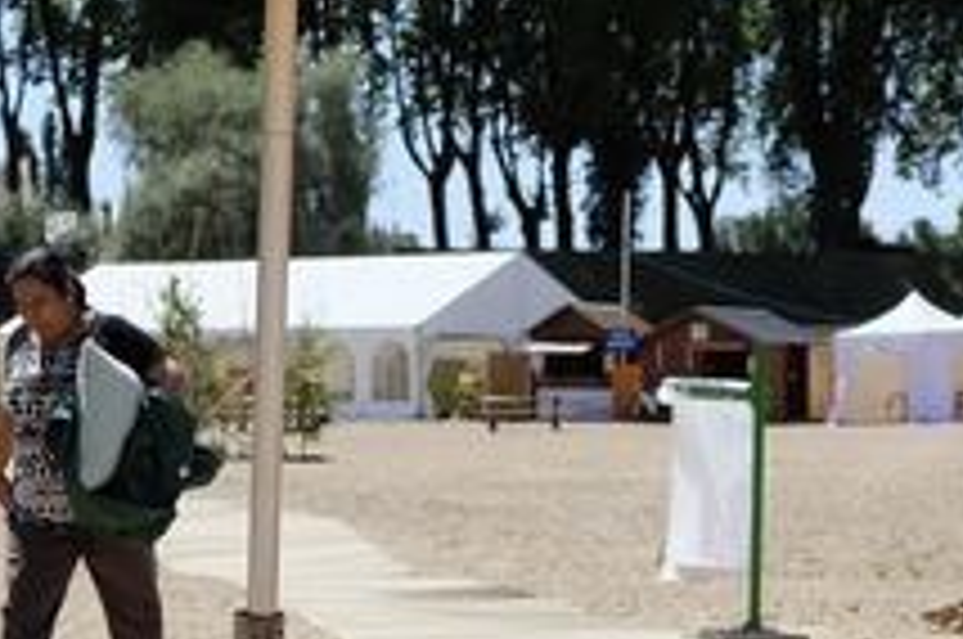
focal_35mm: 131
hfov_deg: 15.6
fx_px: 3499
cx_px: 716
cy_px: 1087
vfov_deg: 10.0
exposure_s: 1/2700
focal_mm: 23
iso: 400
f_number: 4
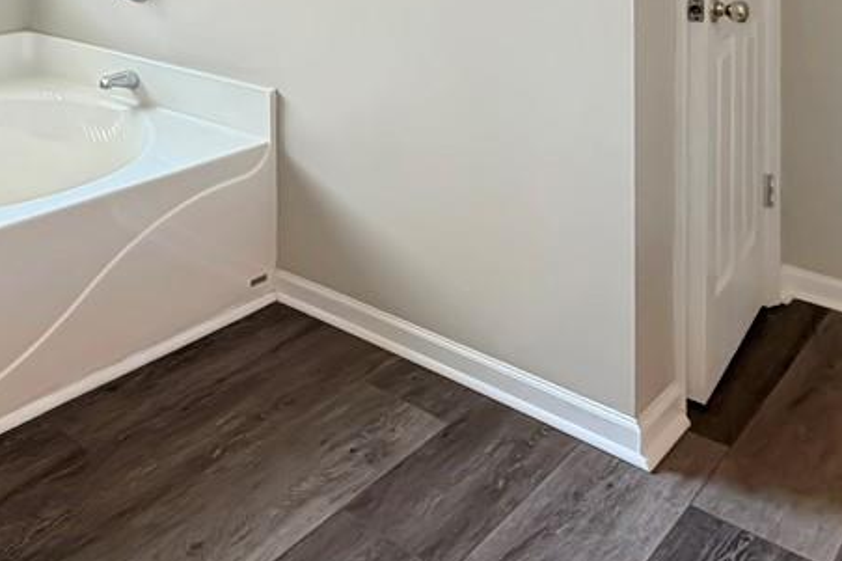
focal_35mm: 33
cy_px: 97
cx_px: -67
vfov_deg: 38.2
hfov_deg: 44.7
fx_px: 772
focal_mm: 2.22
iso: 50
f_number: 2.2
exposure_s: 1/157
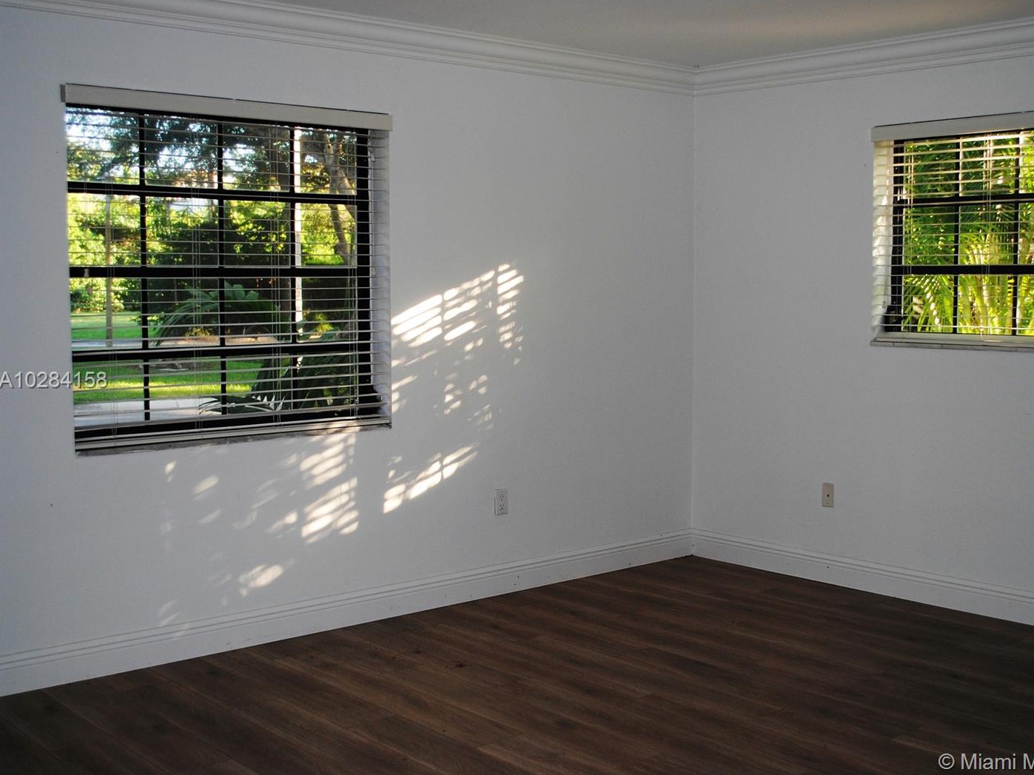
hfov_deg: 43.8
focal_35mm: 43
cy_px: 381
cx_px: 587
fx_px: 1284
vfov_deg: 33.6
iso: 200
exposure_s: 1/60
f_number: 4.2
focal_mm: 26
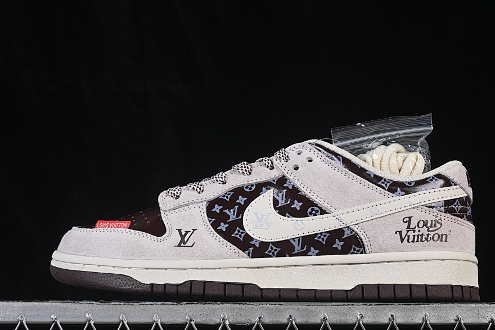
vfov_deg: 14.9
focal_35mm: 92
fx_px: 1265
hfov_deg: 22.1
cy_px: 177
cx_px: 266
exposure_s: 1/80
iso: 160
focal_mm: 50
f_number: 8
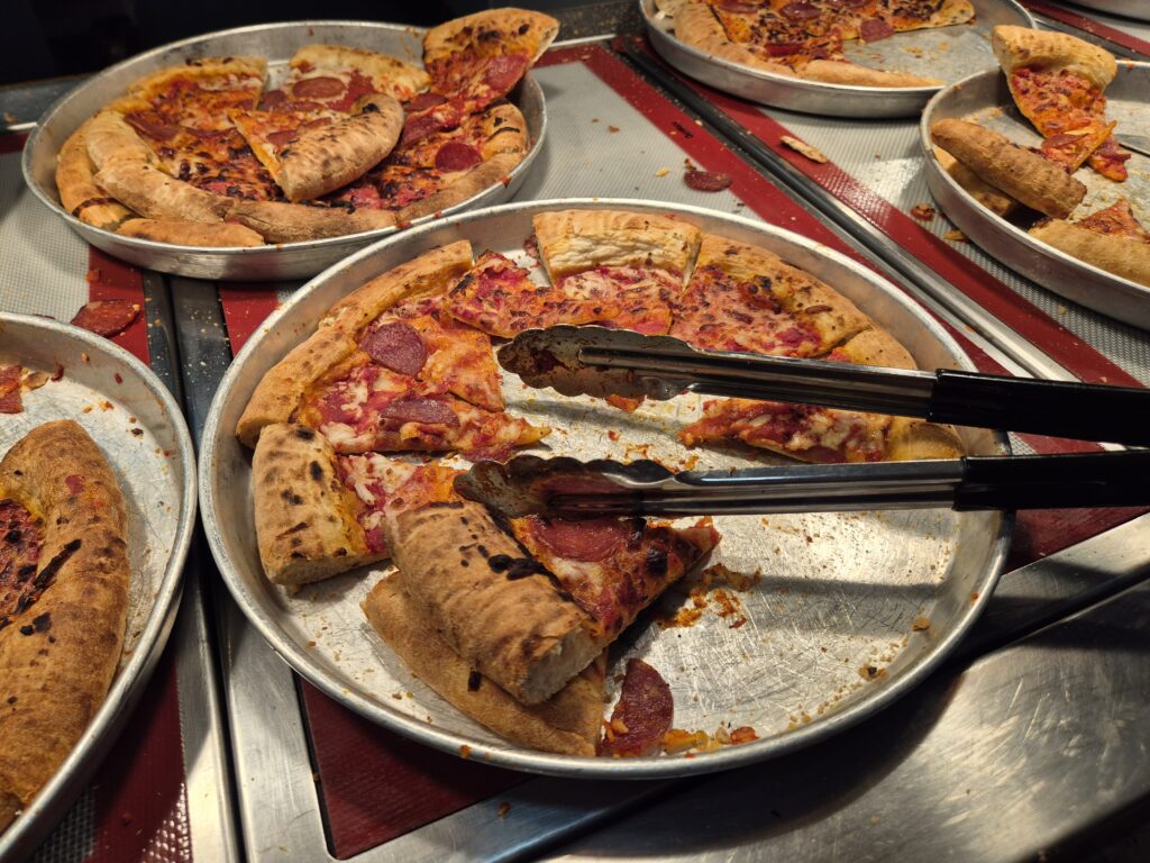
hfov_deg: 73.9
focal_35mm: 23
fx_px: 764
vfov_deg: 58.9
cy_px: 432
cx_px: 575
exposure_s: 1/491
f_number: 1.8
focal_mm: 5.4
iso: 25
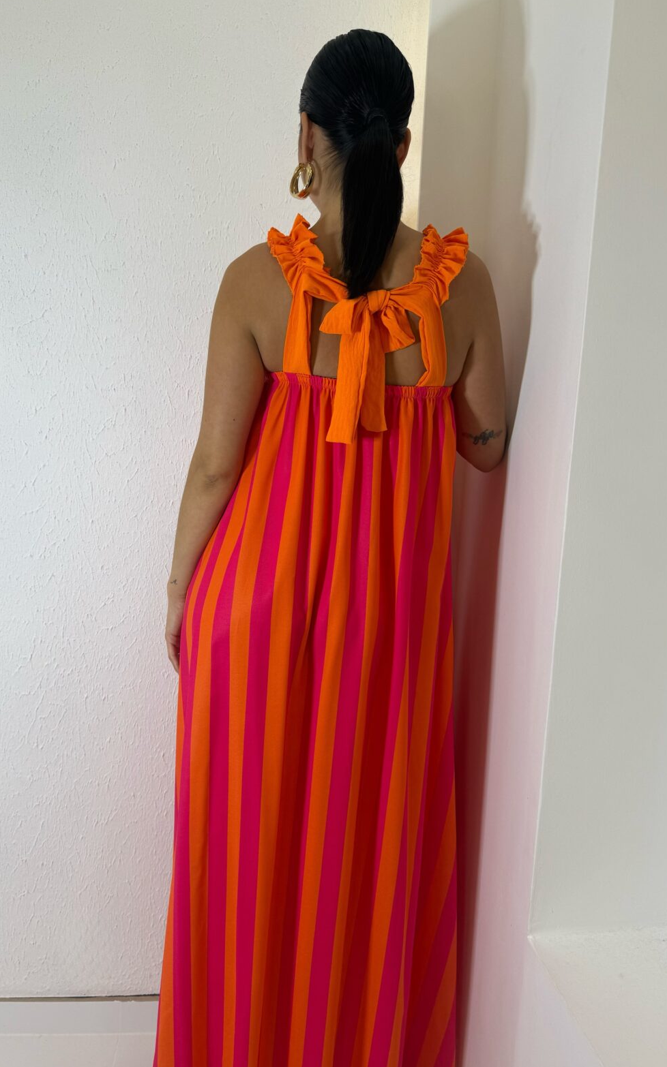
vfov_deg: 70.4
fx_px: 757
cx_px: 298
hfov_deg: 47.5
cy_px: 527
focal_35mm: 26
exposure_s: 1/167
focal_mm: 6.76
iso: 64
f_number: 1.78
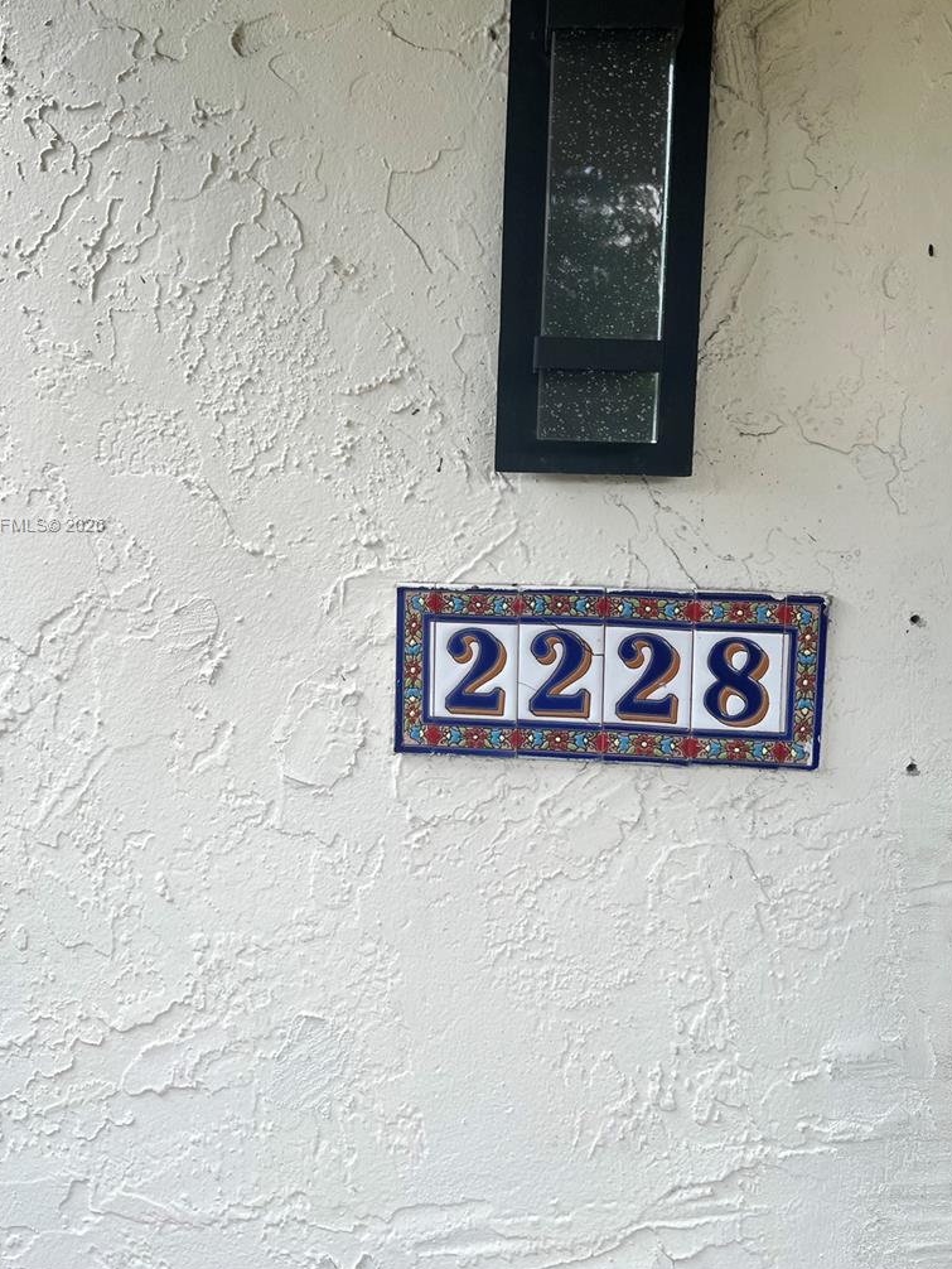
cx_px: 438
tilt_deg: -0.2
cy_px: 526
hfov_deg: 45.4
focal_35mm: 31
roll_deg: -0.2
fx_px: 1136
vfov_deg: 58.0
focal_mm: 5.7
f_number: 1.5
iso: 50
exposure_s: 1/461
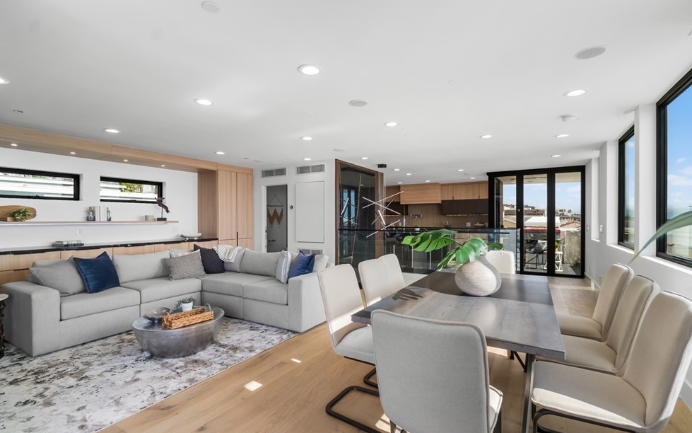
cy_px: 232
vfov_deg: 71.2
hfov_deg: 97.8
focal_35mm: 16
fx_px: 302
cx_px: 353
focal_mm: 10
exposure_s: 1/30
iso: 100
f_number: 7.1
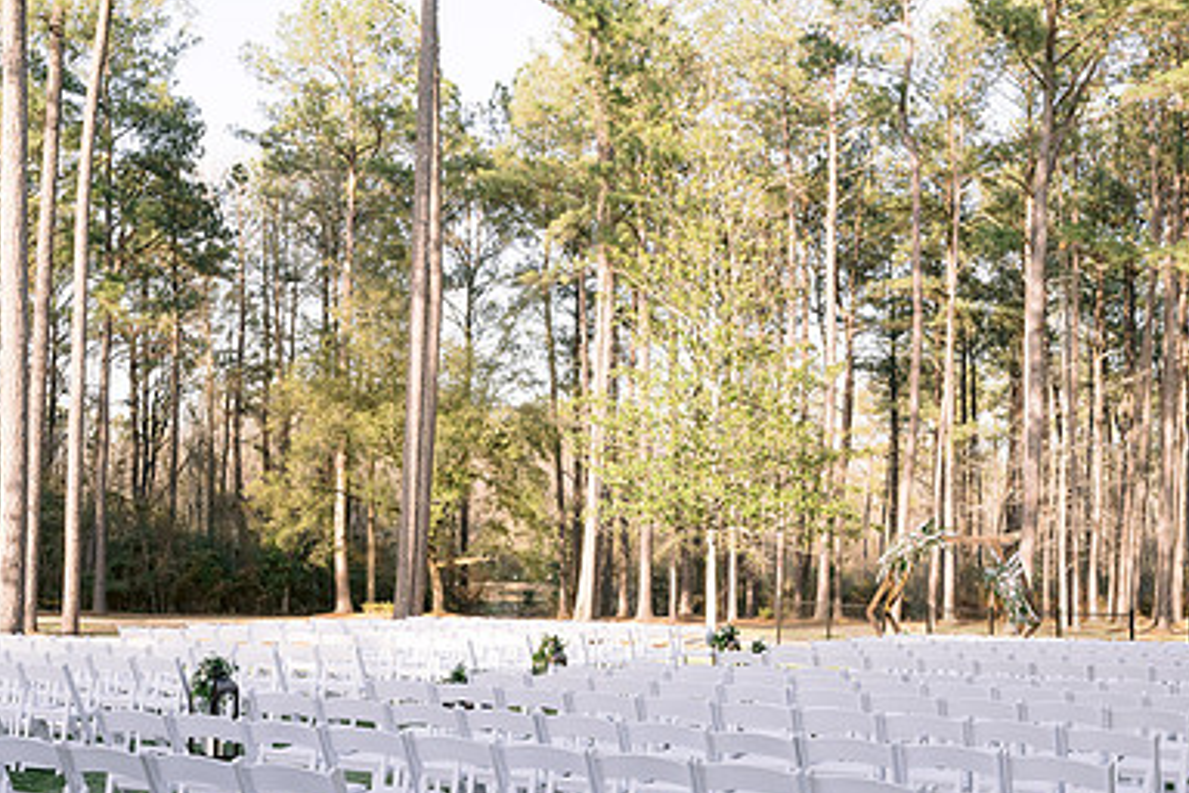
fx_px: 1750
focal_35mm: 53
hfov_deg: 37.4
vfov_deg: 25.3
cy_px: 572
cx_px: 471
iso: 400
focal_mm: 35
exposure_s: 1/200
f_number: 8
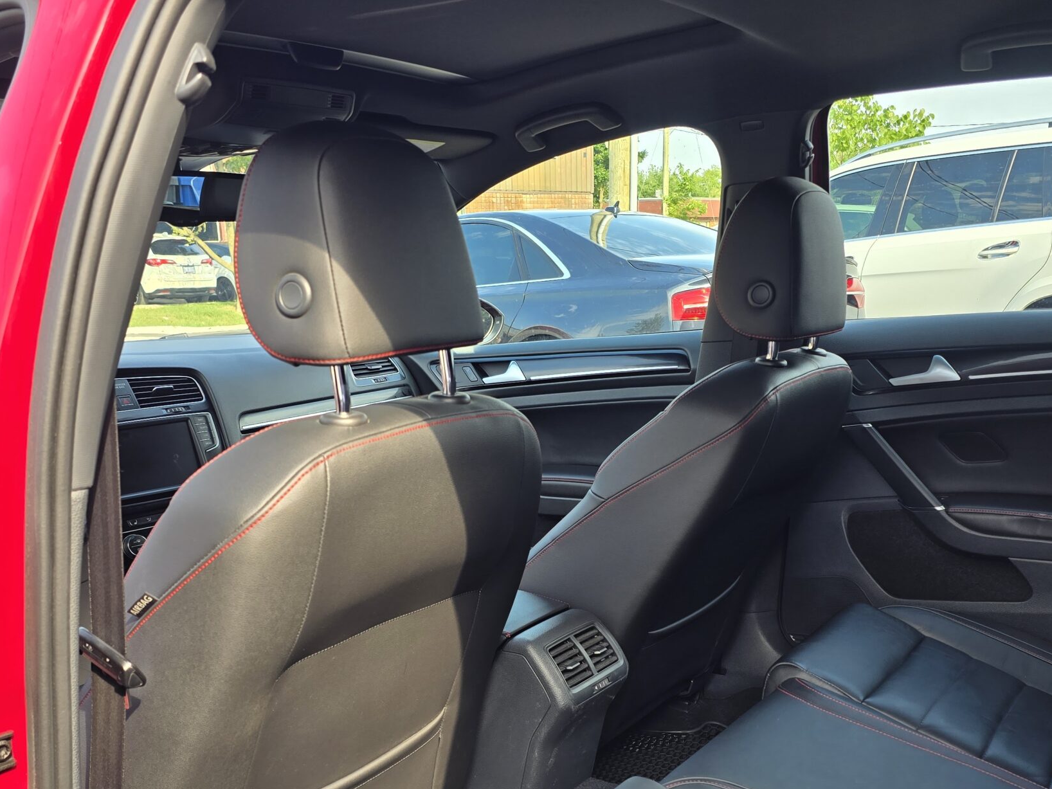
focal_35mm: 36
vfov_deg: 38.6
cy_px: 597
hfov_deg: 51.3
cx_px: 543
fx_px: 1094
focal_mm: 6.3
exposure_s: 1/180
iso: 20
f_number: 1.7
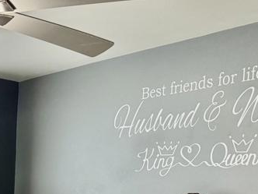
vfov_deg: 18.4
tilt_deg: -5.6
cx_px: -54
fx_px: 552
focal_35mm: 74
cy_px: 261
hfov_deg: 23.9
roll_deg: -0.9
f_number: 1.78
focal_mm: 6.76
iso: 200
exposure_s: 1/60
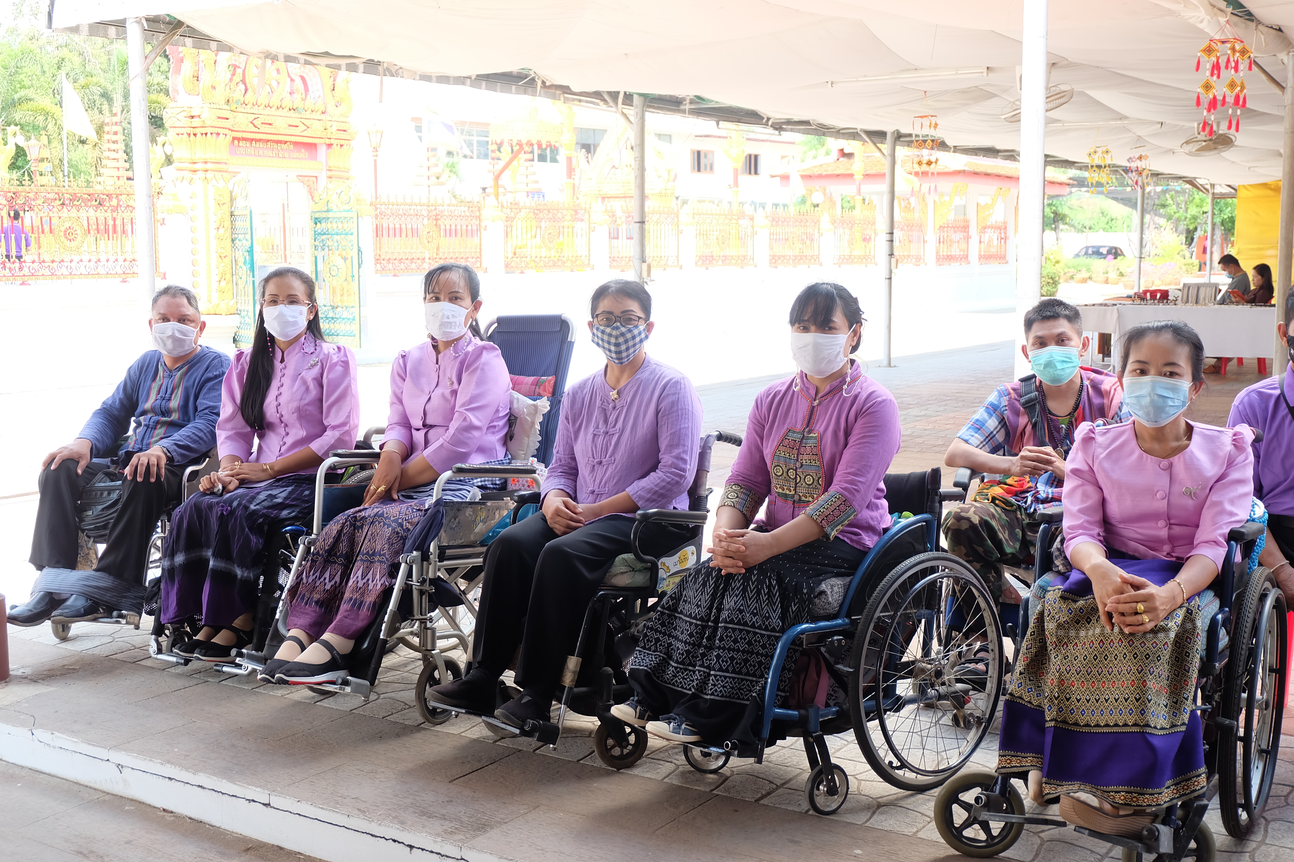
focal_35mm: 40
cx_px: 647
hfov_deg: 48.5
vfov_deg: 33.4
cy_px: 431
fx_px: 1438
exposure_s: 1/150
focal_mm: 26.9
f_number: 4.5
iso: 400
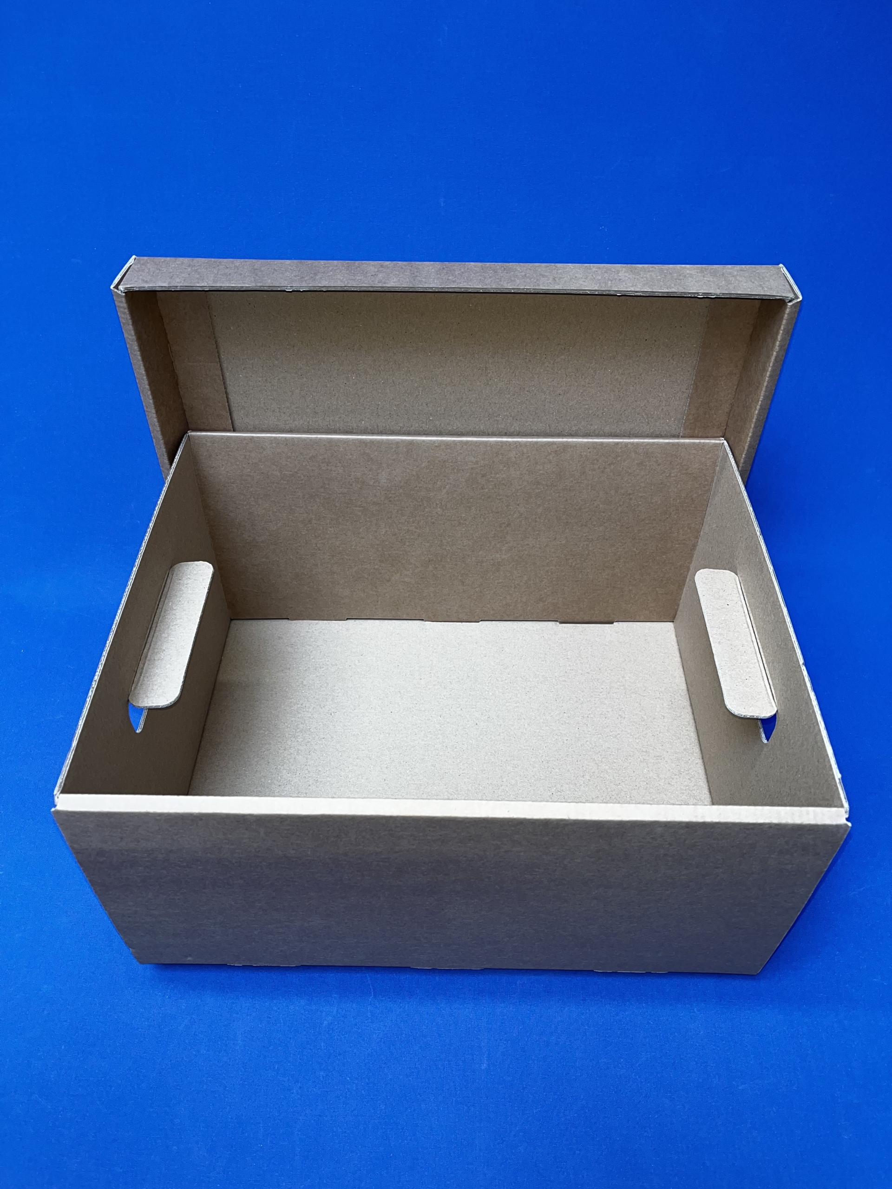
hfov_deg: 53.1
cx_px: 446
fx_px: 893
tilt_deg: -44.6
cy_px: 594
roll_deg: +0.7
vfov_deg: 67.3
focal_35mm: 26
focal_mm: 5.1
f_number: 1.6
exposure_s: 1/100
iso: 40
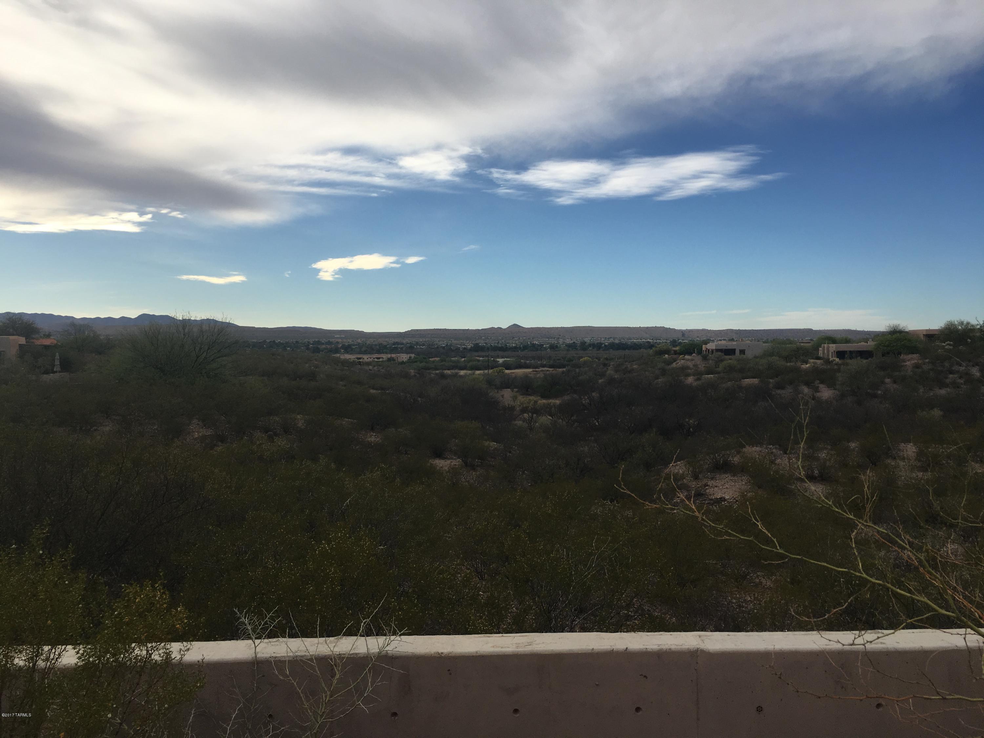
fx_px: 824
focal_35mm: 29
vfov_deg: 48.2
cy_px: 369
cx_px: 492
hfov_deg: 61.7
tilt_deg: -1.3
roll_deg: +0.6
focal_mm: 4.15
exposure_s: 1/1538
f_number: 2.2
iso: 25
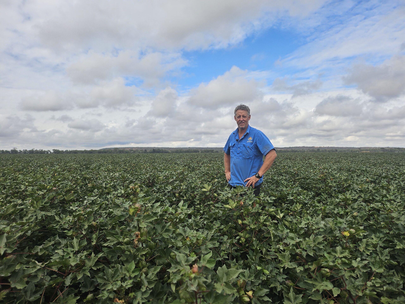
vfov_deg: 56.8
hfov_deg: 71.6
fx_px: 281
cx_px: 202
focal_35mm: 24
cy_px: 152
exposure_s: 1/4153
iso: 50
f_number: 1.8
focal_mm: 5
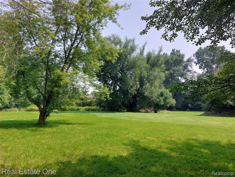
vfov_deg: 56.8
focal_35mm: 24
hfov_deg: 71.6
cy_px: 88
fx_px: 163
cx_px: 118
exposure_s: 1/637
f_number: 1.8
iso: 25
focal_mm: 5.23
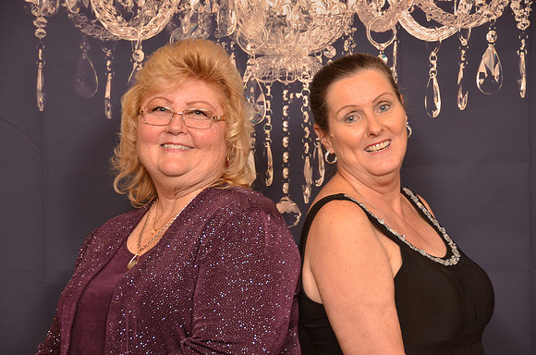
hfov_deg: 21.0
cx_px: 268
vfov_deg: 14.0
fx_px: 1448
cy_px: 178
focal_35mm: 98
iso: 200
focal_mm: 65
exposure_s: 1/60
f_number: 5.6
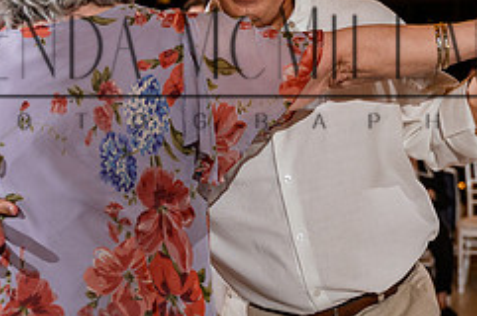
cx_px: 208
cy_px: 65
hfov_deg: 24.2
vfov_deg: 16.1
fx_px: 1111
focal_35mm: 84
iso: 400
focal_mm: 34.5
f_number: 2.8
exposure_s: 1/200
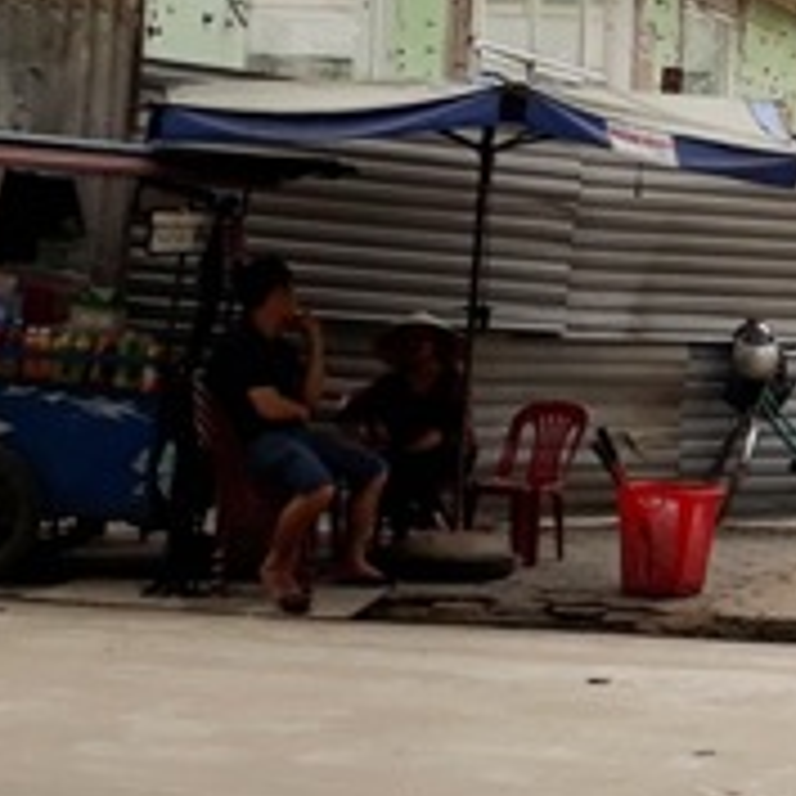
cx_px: 1165
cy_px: 180
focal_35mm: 81
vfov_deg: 21.2
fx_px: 2107
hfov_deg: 19.0
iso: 40
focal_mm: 3.6
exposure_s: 1/890
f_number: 1.9
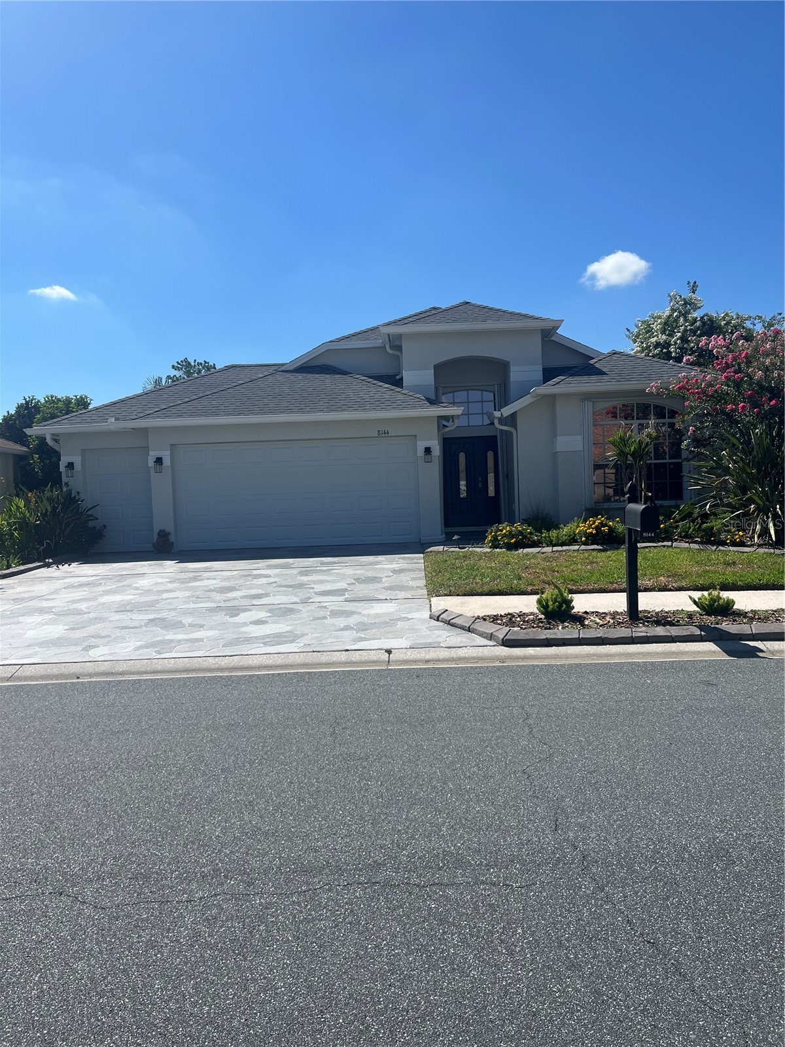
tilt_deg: -1.9
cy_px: 524
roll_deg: +1.3
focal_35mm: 26
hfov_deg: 53.1
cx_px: 392
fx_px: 786
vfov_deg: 67.3
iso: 50
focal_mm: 5.1
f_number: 1.6
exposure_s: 1/4854
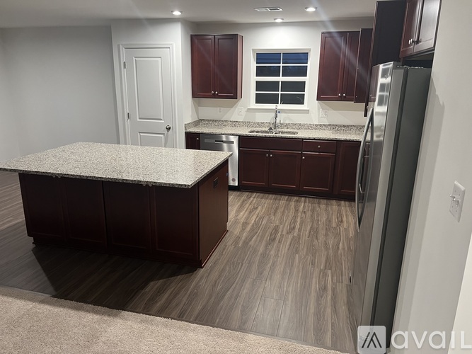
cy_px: 177
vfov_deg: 53.0
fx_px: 354
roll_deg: -0.4
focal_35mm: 26
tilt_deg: -15.9
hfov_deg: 67.3
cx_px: 236
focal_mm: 5.7
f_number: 1.5
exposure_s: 1/60
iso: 200
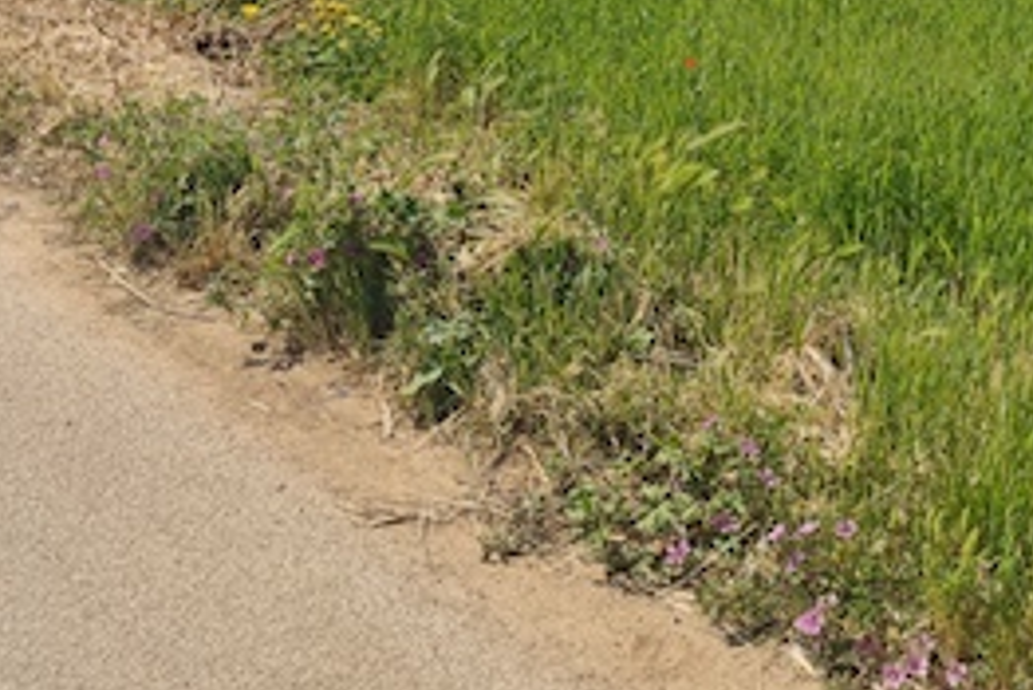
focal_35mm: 66
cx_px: 710
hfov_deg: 30.2
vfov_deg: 19.0
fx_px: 1895
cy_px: -233
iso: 50
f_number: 1.8
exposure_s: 1/5076
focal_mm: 5.4
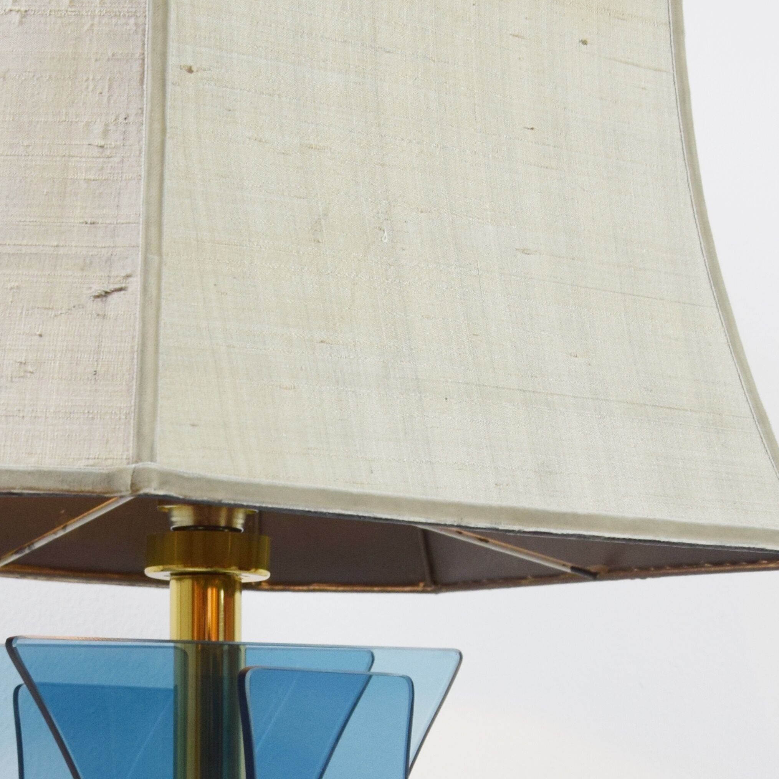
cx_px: 233
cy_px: 610
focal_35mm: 94
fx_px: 2400
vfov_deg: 18.3
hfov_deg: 18.4
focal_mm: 25
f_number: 6.3
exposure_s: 1/160
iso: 400
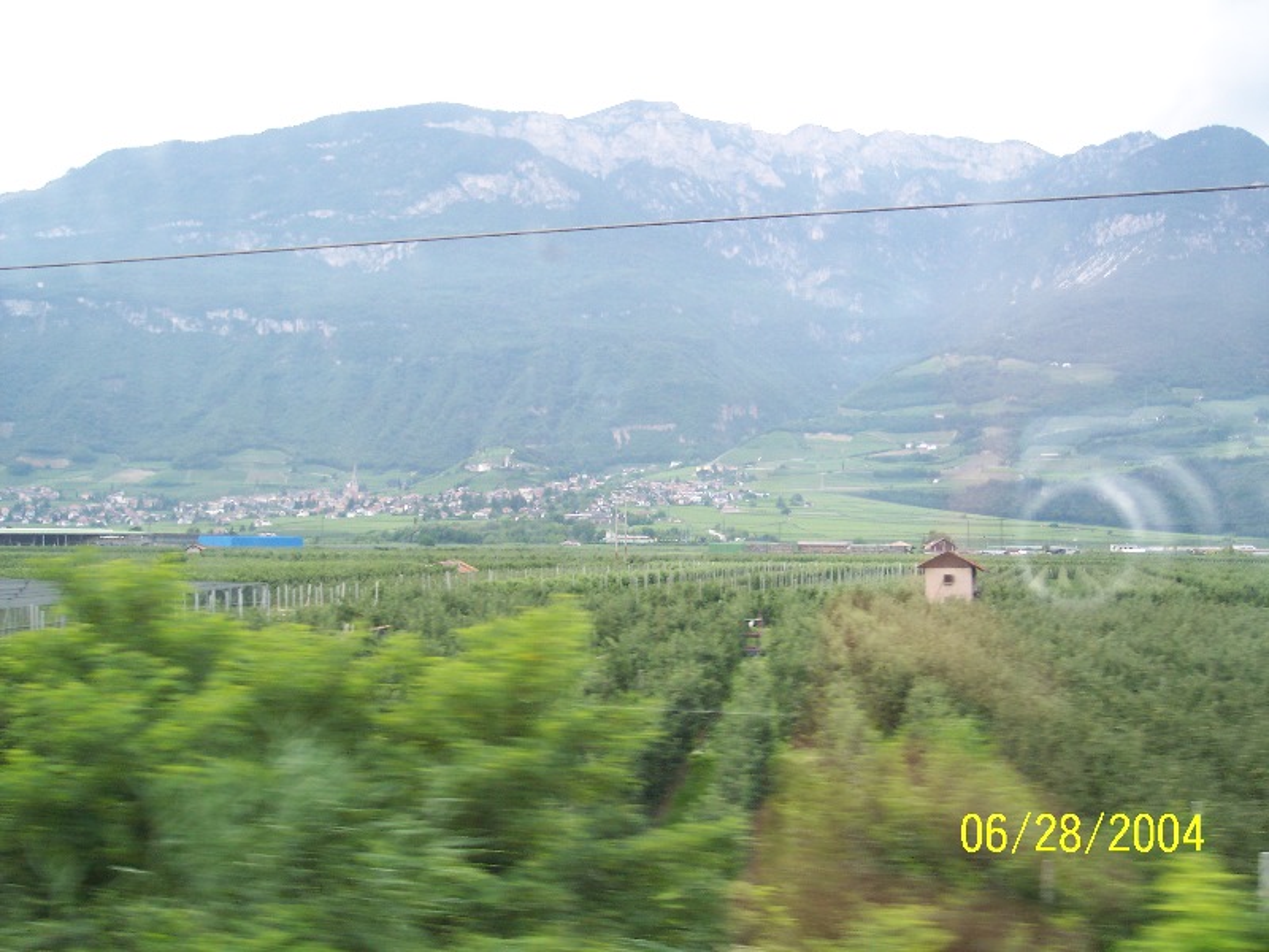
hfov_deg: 49.0
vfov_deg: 37.7
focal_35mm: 38
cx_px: 634
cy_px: 476
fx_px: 1393
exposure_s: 1/180
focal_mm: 8
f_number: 2.8
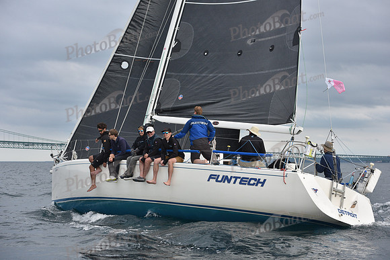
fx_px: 758
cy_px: 130
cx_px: 195
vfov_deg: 19.5
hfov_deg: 28.8
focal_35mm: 70
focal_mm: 70
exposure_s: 1/800
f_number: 6.3
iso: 400
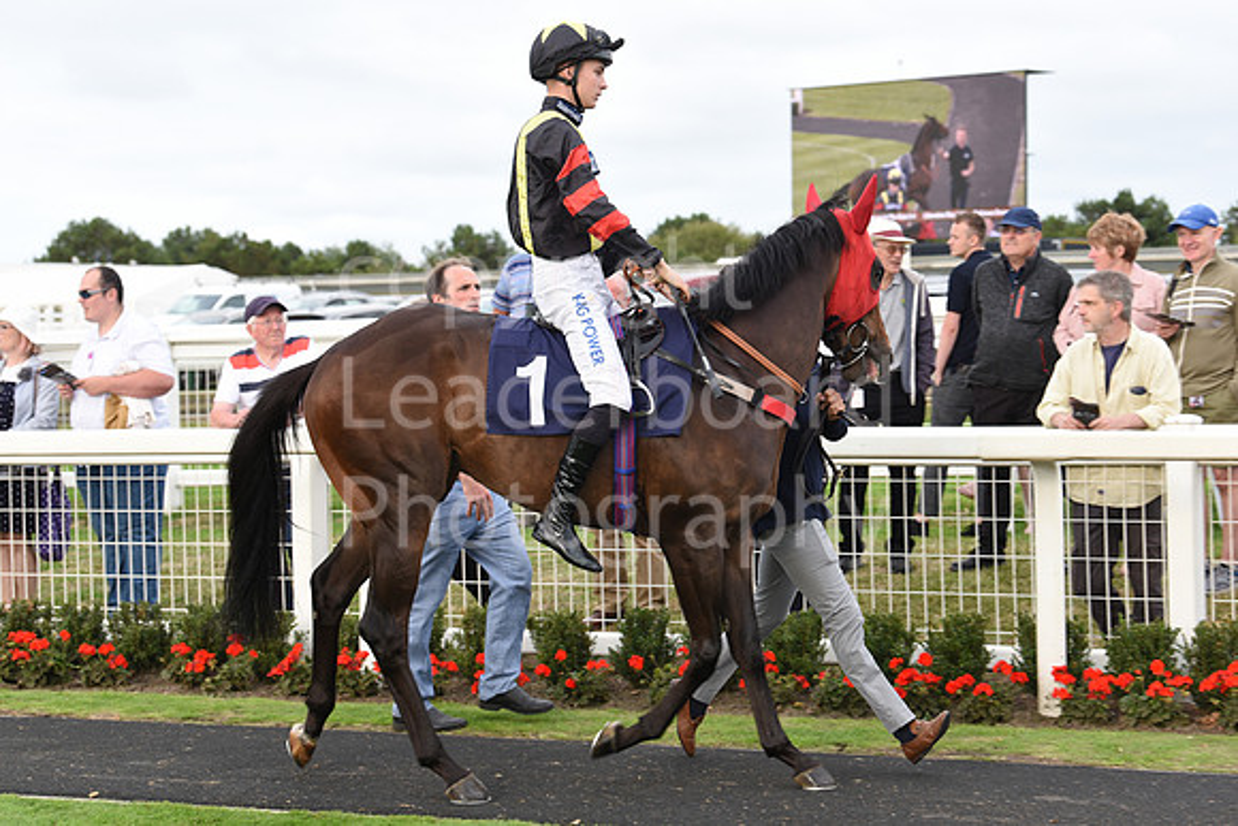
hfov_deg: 22.6
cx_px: 619
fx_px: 3096
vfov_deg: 15.2
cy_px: 413
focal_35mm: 90
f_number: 5.6
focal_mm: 90
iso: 400
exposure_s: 1/250
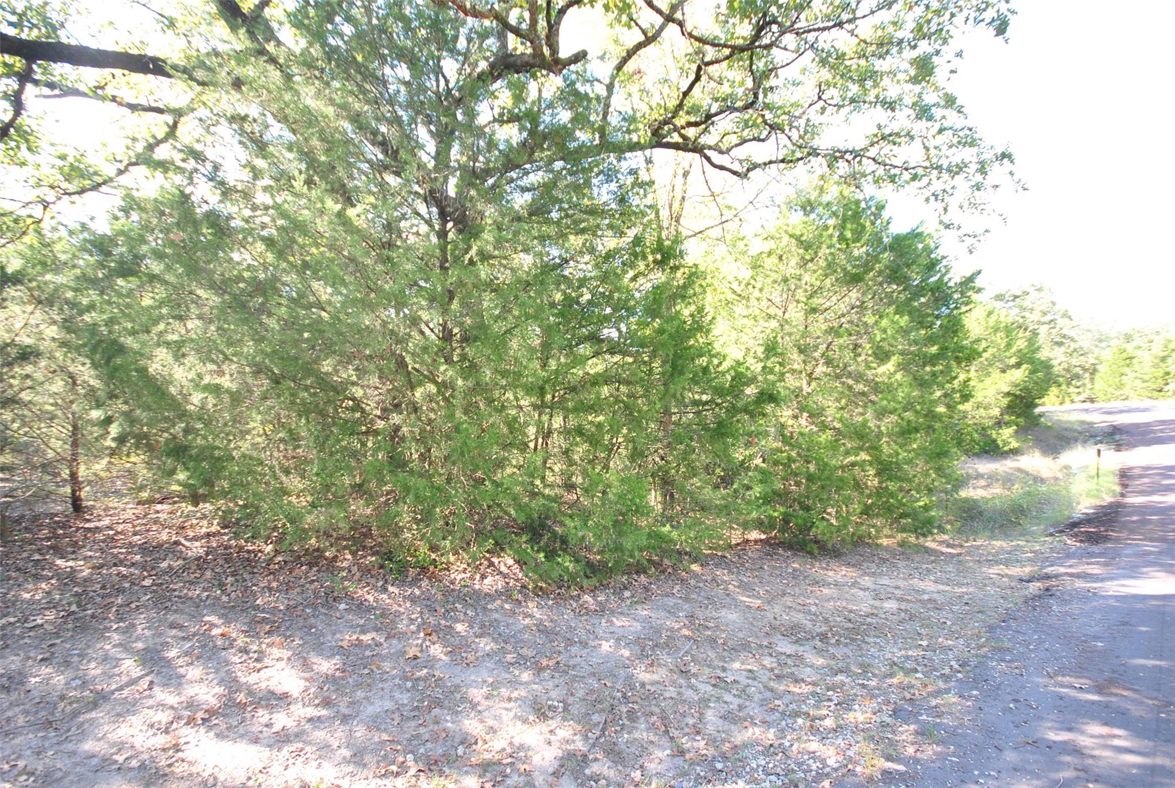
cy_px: 394
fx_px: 491
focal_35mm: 15
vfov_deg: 77.6
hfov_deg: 100.3
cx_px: 588
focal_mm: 10
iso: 400
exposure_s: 1/160
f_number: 4
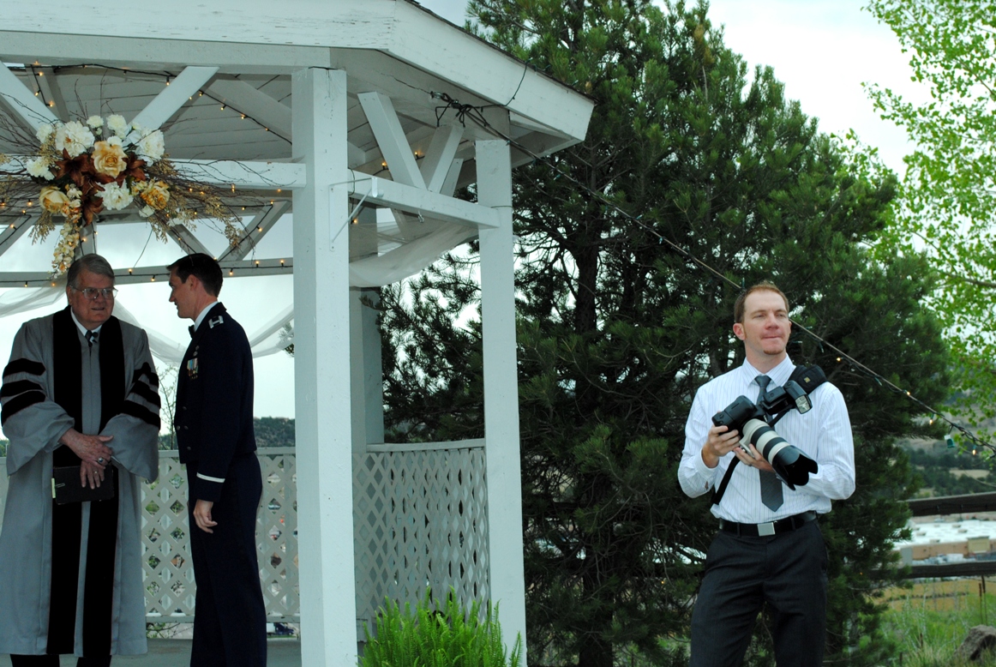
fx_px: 1828
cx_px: 498
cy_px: 334
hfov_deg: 30.5
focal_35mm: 66
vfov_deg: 20.7
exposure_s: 1/60
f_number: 8
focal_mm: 44
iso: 400
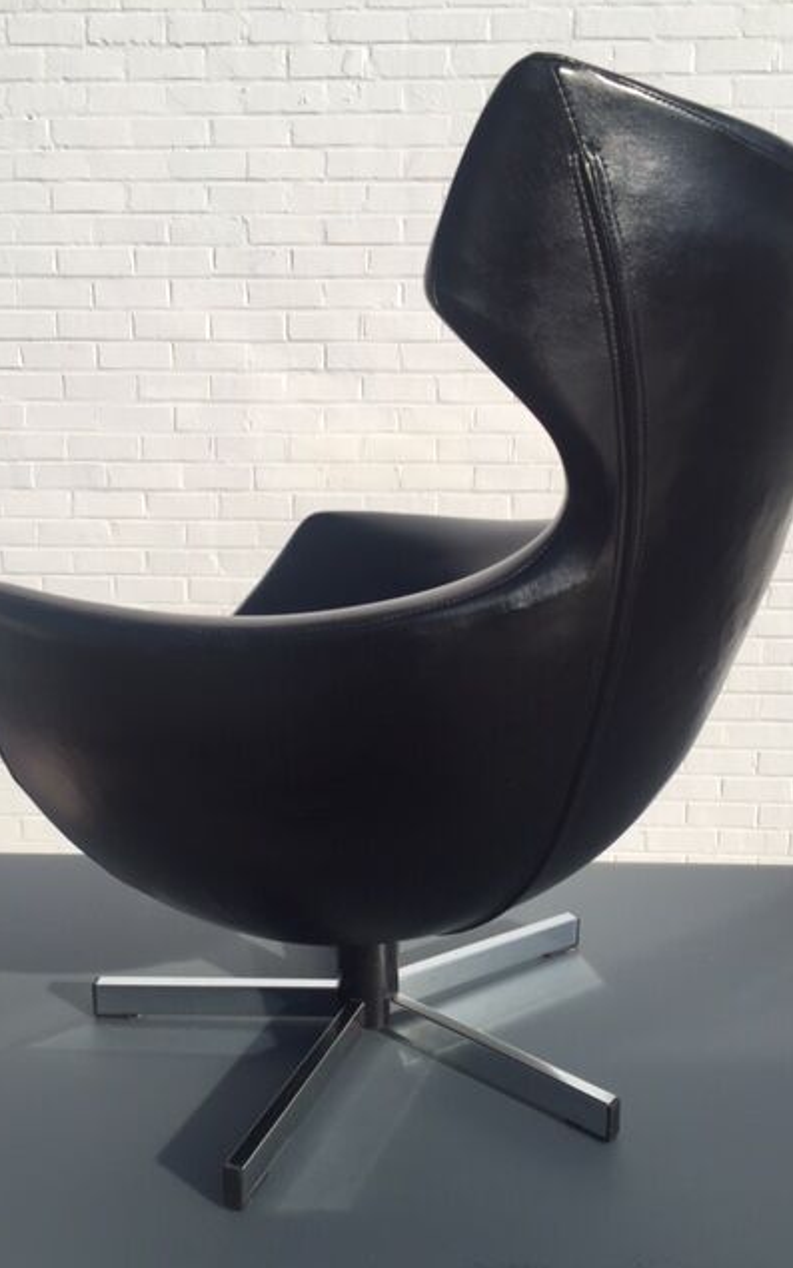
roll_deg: +0.3
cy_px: 631
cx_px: 394
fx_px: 1072
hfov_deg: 40.6
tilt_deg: -10.7
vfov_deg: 61.2
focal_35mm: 31
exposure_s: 1/2825
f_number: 2.2
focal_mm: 4.15
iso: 32
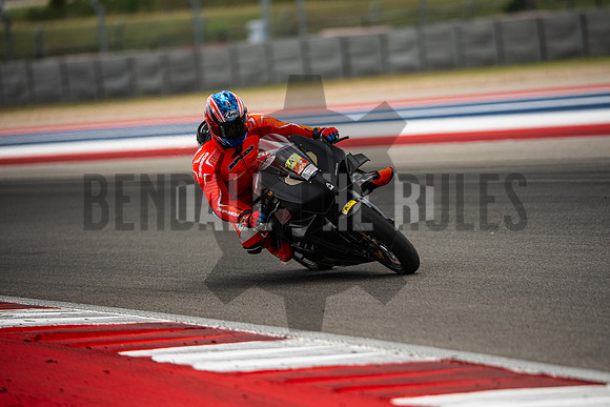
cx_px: 305
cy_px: 204
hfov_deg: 6.9
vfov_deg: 4.6
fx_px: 5084
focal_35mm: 300
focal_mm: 200
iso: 400
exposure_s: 1/5000
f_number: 2
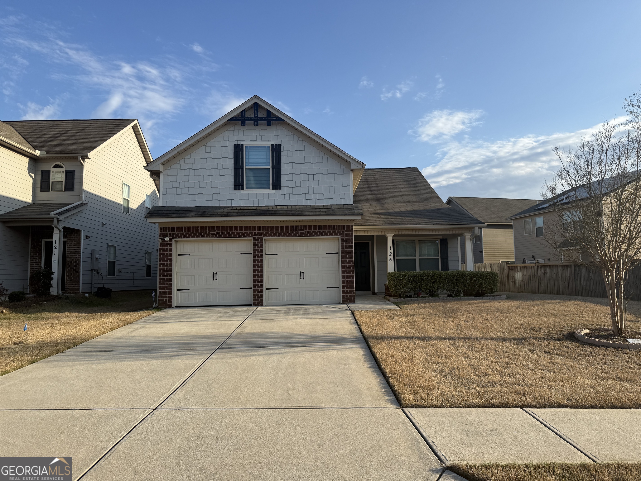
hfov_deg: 71.6
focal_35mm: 24
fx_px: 444
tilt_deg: +5.7
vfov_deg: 56.8
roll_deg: +1.1
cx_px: 320
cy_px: 240
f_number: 1.78
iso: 80
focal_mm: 6.76
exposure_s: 1/3021
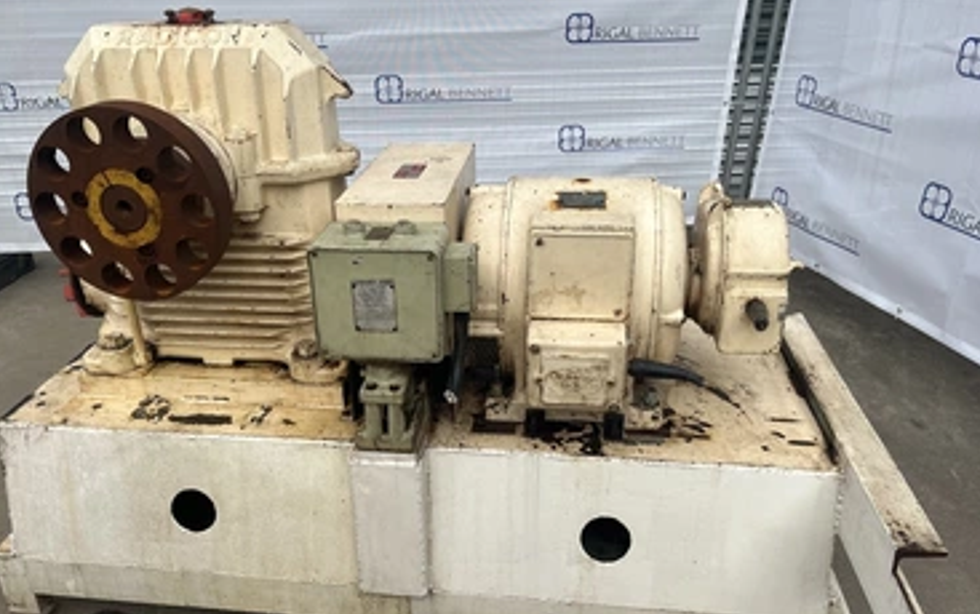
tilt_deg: -23.4
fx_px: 802
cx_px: 454
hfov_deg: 62.8
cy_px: 334
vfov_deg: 41.9
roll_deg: +1.4
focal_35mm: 30
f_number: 1.6
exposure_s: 1/845
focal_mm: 5.1
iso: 50
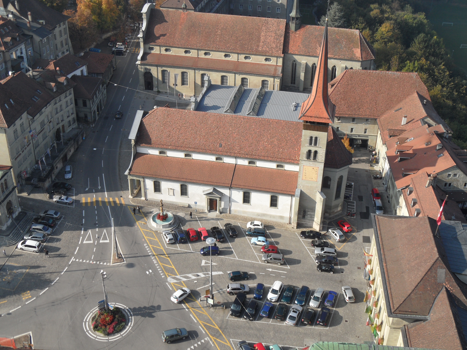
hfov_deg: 46.8
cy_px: 175
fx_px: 540
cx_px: 234
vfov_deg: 36.0
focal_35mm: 40
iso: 80
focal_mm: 6.5
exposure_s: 1/350
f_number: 3.6
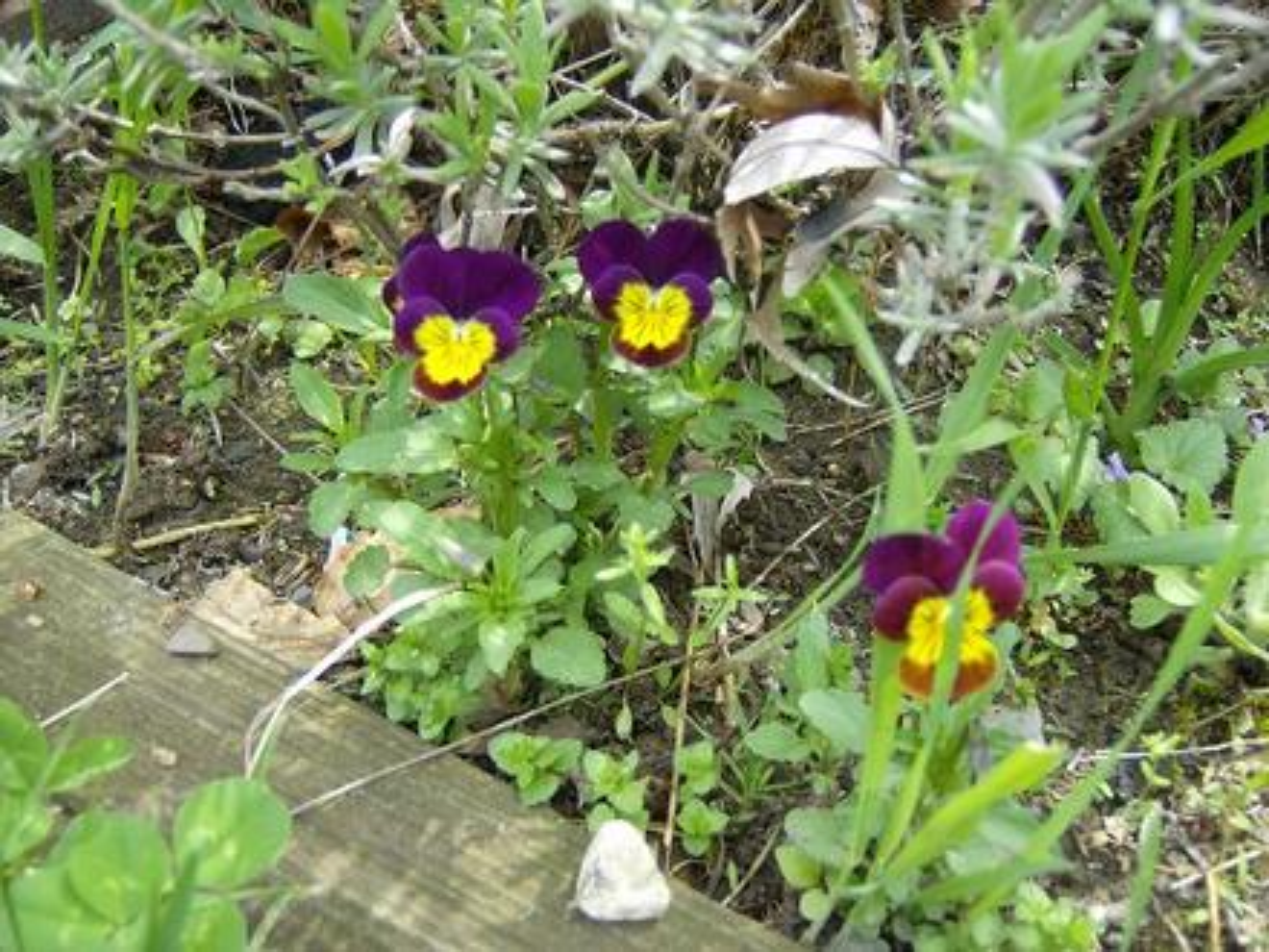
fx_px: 1320
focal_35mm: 36
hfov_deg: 51.4
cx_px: 634
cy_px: 476
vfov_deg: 39.7
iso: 100
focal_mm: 6
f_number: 2.8
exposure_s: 1/257
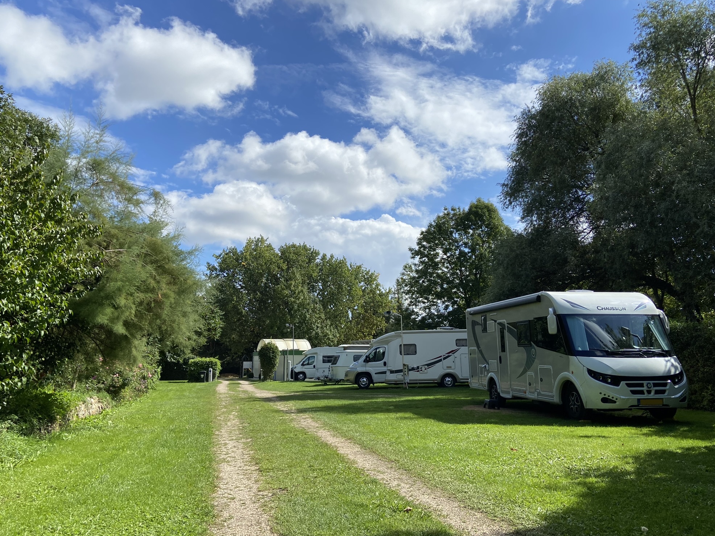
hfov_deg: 65.3
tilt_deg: +8.3
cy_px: 265
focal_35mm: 27
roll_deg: -1.0
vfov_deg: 51.4
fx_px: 558
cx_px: 360
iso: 32
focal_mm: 4.25
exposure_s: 1/3731
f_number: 1.8
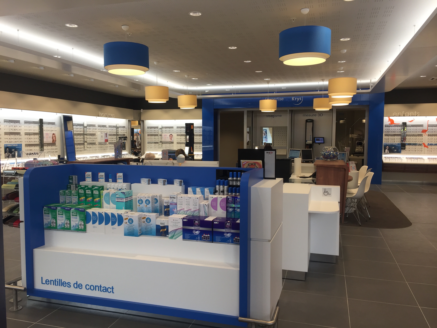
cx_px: 218
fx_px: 366
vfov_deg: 48.2
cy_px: 164
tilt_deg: -3.5
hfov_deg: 61.7
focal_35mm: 29
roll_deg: +0.1
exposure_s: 1/100
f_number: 2.2
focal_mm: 4.15
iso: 40
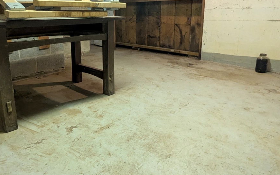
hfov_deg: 65.7
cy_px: 67
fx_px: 214
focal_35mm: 28
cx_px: 109
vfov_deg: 44.2
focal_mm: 2.35
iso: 312
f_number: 2.2
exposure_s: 1/40
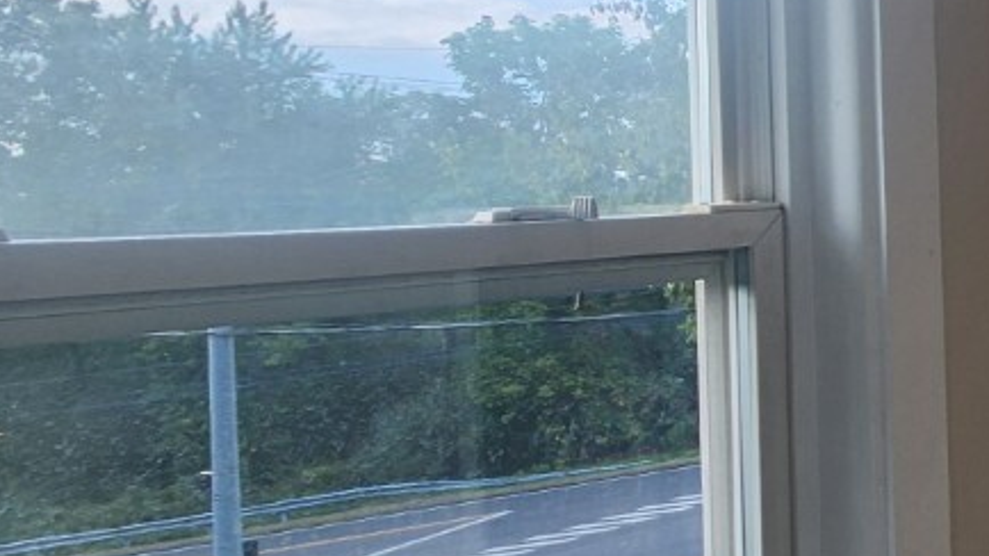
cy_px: 175
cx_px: 1623
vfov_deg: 25.3
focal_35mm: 47
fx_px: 1232
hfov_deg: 25.6
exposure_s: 1/136
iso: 50
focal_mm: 2.2
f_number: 2.2
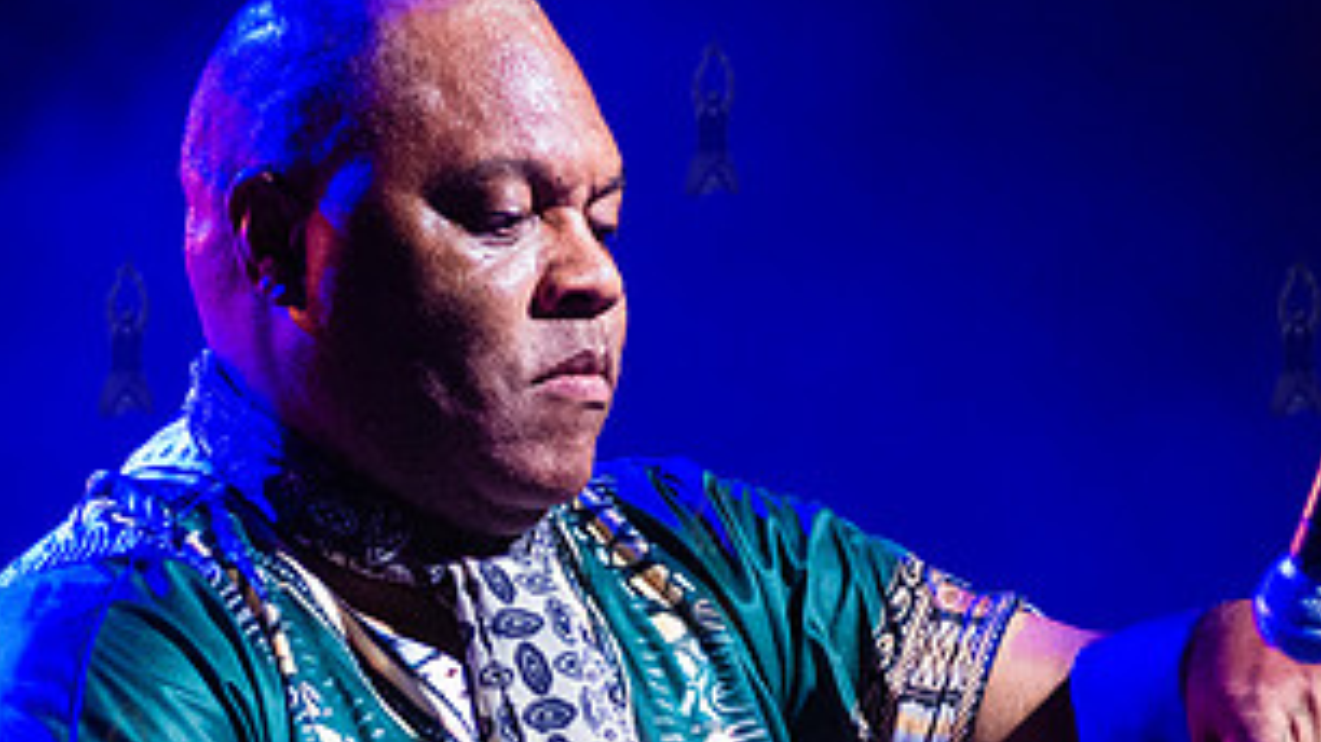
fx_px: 15655
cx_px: 570
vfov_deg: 2.7
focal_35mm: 447
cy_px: 623
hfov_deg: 4.8
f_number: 3.5
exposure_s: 1/500
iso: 6400
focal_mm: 185
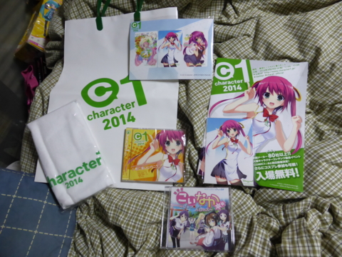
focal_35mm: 24
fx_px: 237
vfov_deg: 56.8
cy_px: 128
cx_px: 171
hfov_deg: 71.6
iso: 400
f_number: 3.3
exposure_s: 1/15
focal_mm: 4.3
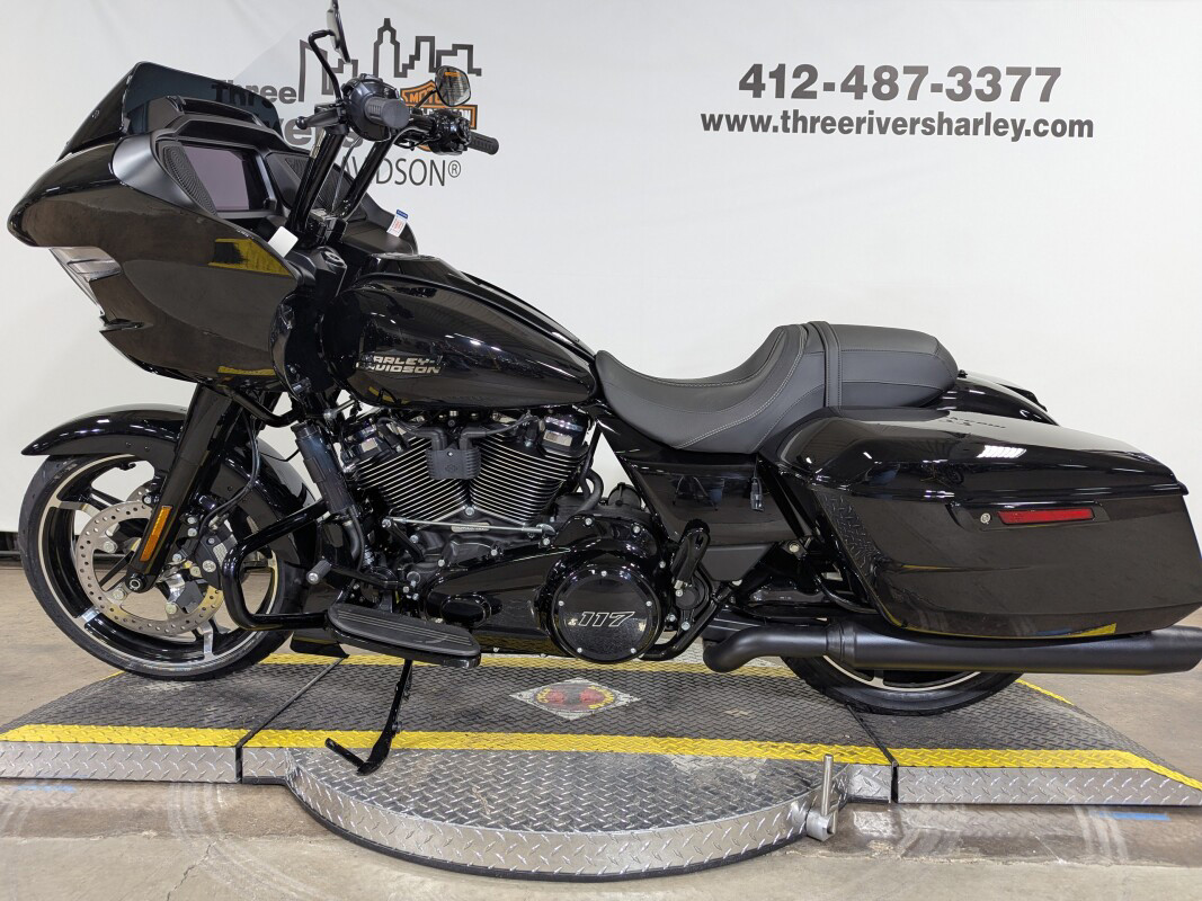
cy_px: 450
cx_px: 601
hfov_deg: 71.6
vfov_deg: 56.8
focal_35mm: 24
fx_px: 833
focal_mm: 6.81
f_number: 1.85
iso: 62
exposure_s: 1/30.5
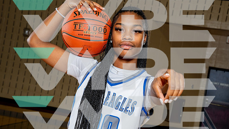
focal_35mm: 72
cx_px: 115
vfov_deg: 16.8
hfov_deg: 29.3
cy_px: 69
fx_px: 437
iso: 400
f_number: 8
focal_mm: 68
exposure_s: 1/250
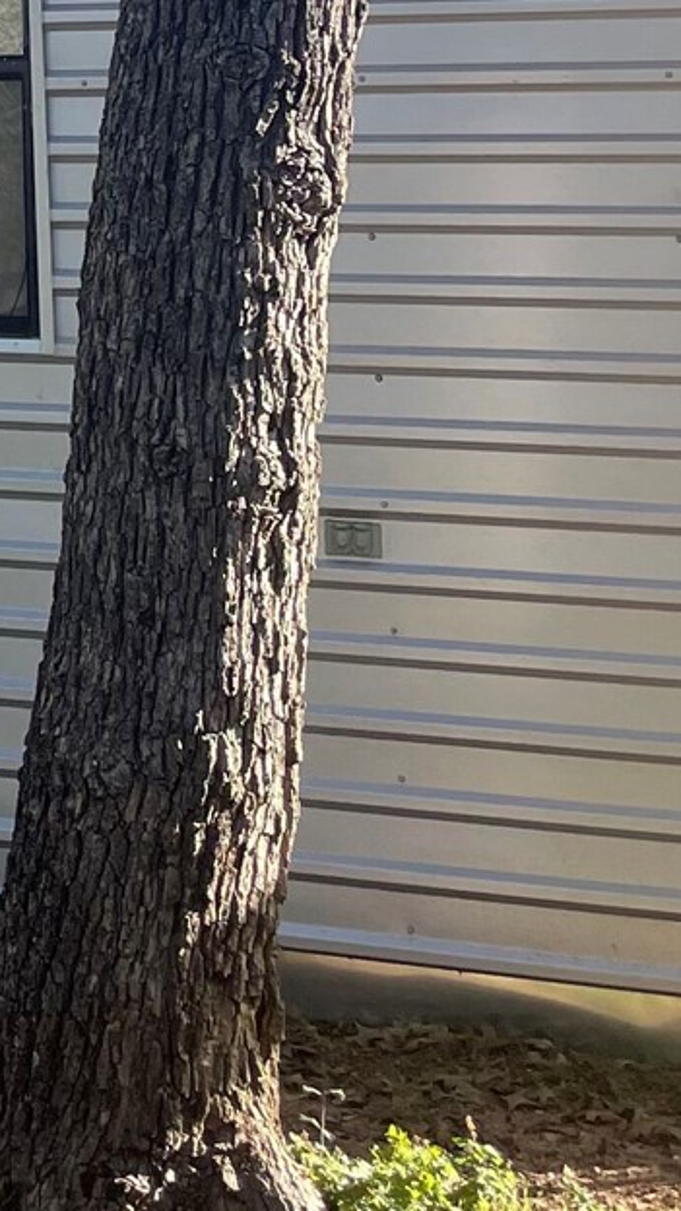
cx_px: -710
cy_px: -217
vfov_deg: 21.4
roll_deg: -0.6
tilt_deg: +10.9
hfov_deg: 11.6
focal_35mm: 93
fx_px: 2985
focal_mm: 4.2
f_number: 1.6
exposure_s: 1/979
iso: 32
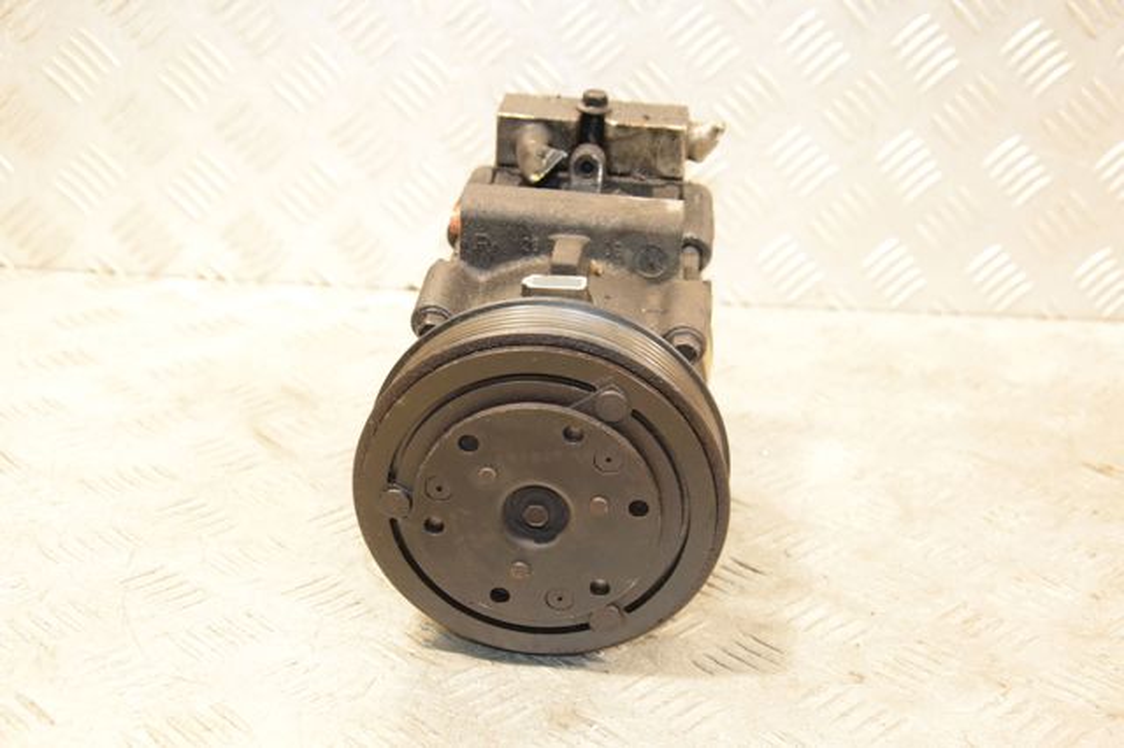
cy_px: 374
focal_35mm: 52
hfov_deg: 37.9
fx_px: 1638
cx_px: 562
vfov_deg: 25.7
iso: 1600
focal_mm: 35
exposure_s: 1/125
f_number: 5.6
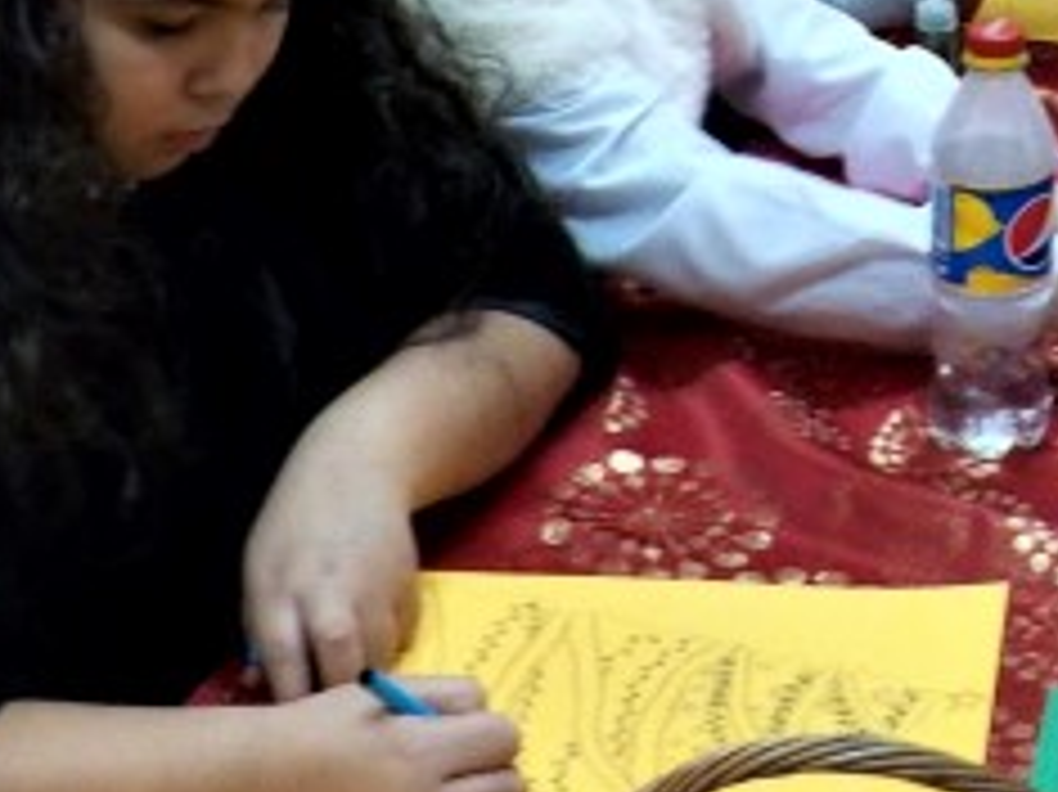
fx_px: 3116
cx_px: 1162
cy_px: -428
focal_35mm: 102
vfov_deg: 13.6
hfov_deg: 18.5
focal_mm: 4.1
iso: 280
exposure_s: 1/30
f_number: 3.3
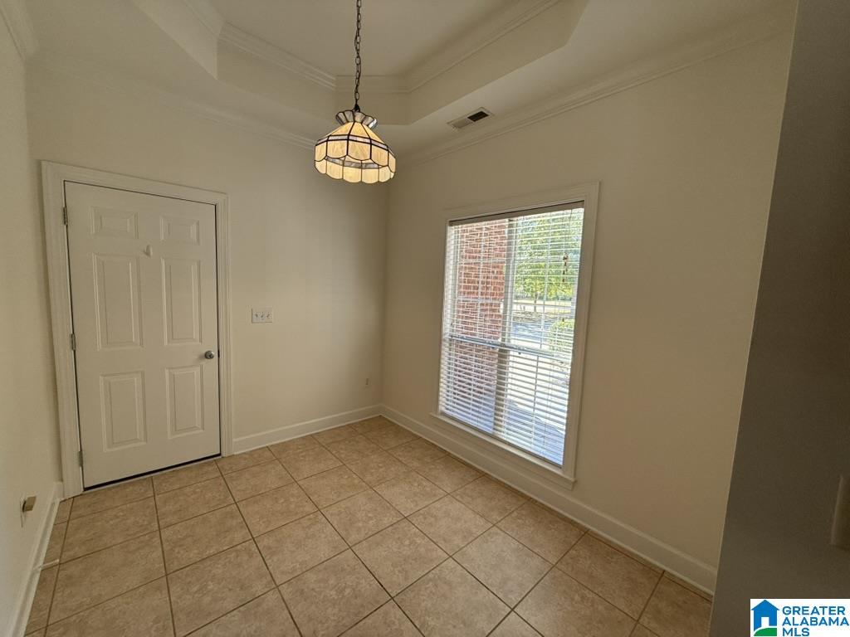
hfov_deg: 102.1
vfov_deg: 85.7
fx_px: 344
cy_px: 318
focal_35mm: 14
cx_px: 425
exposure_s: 1/120
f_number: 2.2
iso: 64
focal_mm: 2.22
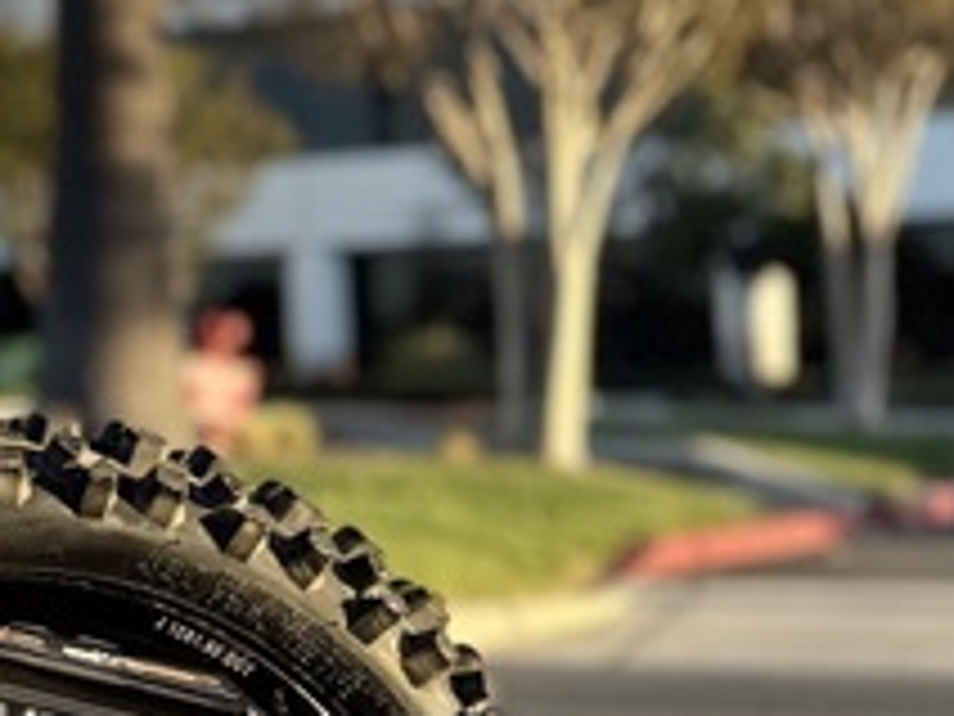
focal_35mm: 116
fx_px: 3197
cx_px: -1296
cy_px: 279
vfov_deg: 12.8
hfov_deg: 13.1
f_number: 1.78
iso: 80
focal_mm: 6.76
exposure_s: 1/1238
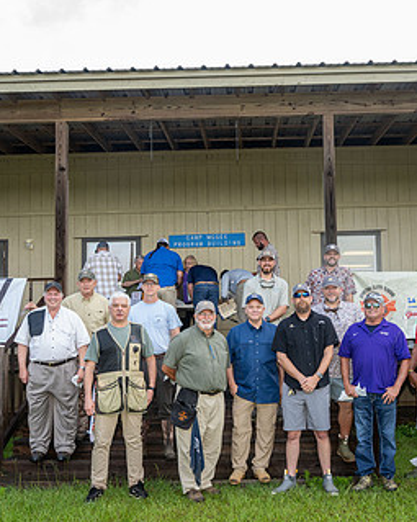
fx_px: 633
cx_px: 235
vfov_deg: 44.7
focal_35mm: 41
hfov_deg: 36.4
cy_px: 295
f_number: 5.6
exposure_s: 1/125
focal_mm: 24
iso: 450
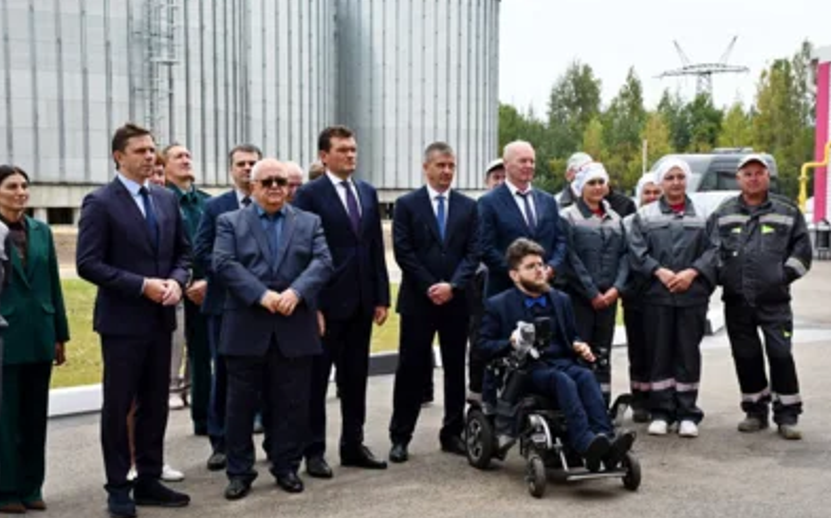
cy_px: 276
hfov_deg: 37.6
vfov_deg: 23.9
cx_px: 414
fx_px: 1222
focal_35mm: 54
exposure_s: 1/400
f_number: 10
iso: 1000
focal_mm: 35
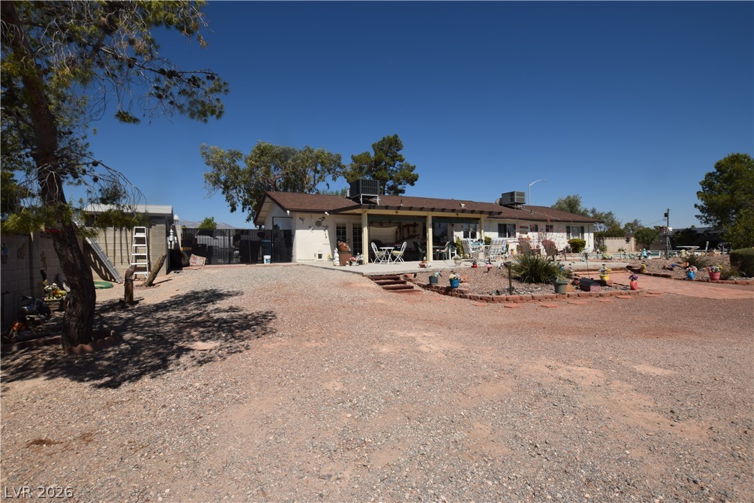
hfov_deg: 95.0
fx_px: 346
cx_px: 377
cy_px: 252
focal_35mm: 16
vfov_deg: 72.1
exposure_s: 1/200
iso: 100
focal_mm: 11
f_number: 11
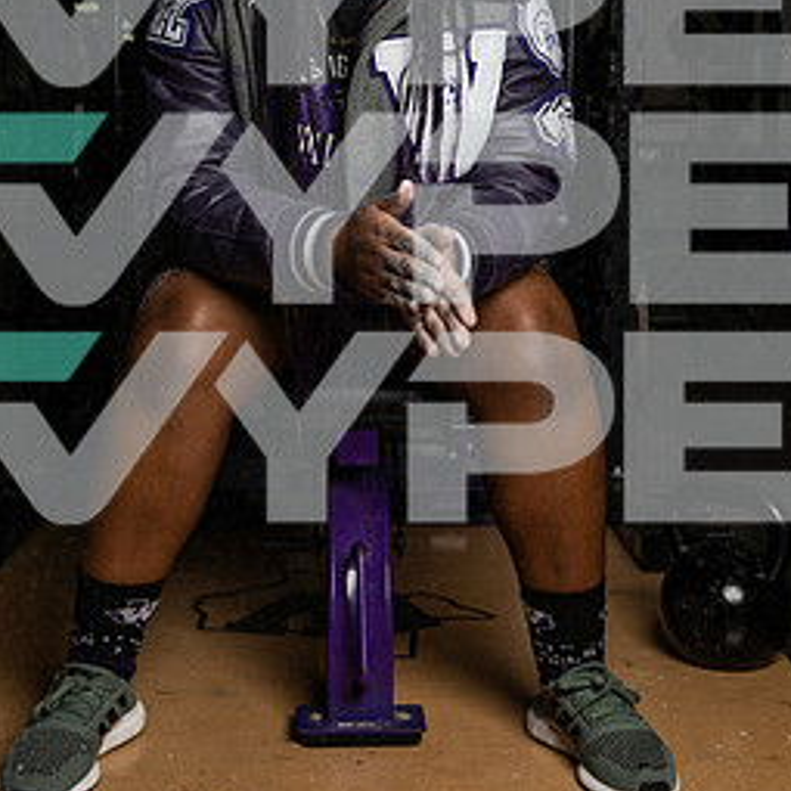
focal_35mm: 57
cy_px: 211
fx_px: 1474
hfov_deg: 30.0
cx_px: 378
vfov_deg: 29.6
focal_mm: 38
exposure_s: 1/250
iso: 250
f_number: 7.1
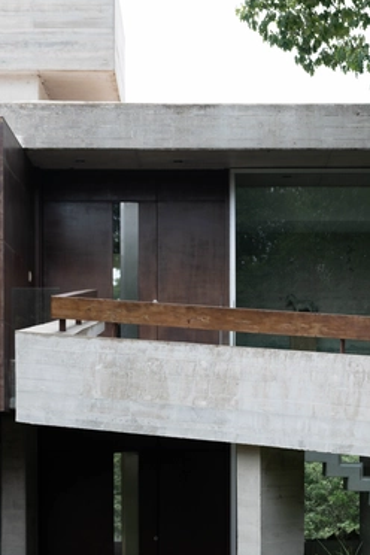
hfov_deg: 12.7
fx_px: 1665
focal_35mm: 108
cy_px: 380
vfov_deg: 18.9
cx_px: 251
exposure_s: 1/40
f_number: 5.6
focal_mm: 67
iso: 100
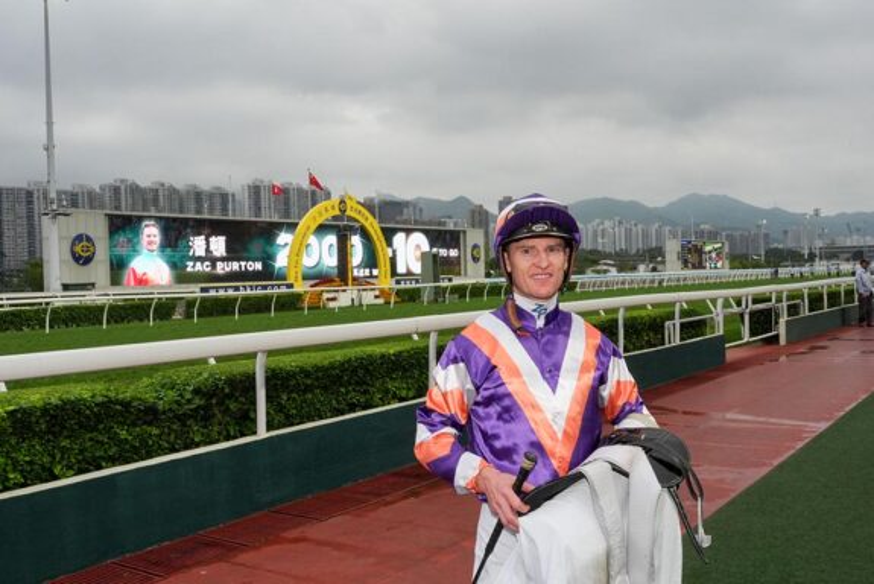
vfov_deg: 37.9
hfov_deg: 54.4
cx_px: 437
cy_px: 292
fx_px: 850
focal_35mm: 35
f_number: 22
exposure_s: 1/160
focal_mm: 35
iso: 2000
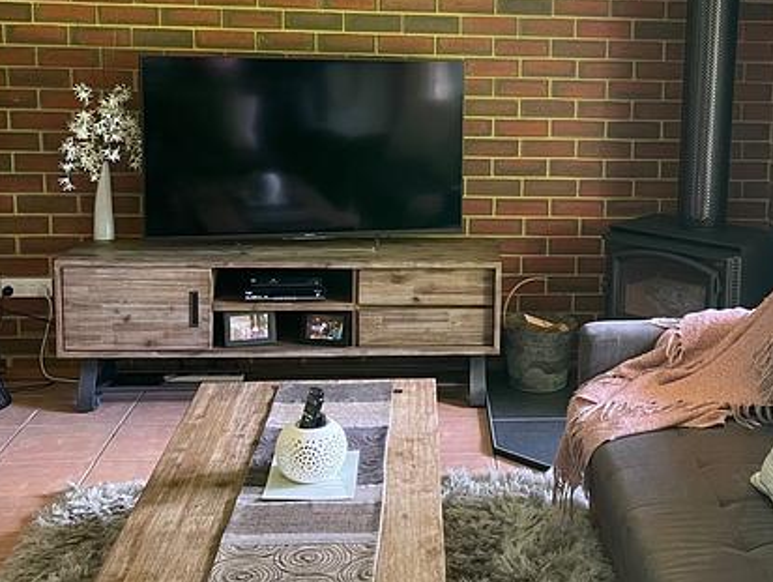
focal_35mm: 39
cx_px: 563
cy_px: 184
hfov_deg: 46.4
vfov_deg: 36.4
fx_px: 872
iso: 500
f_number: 1.6
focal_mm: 4.2
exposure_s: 1/57
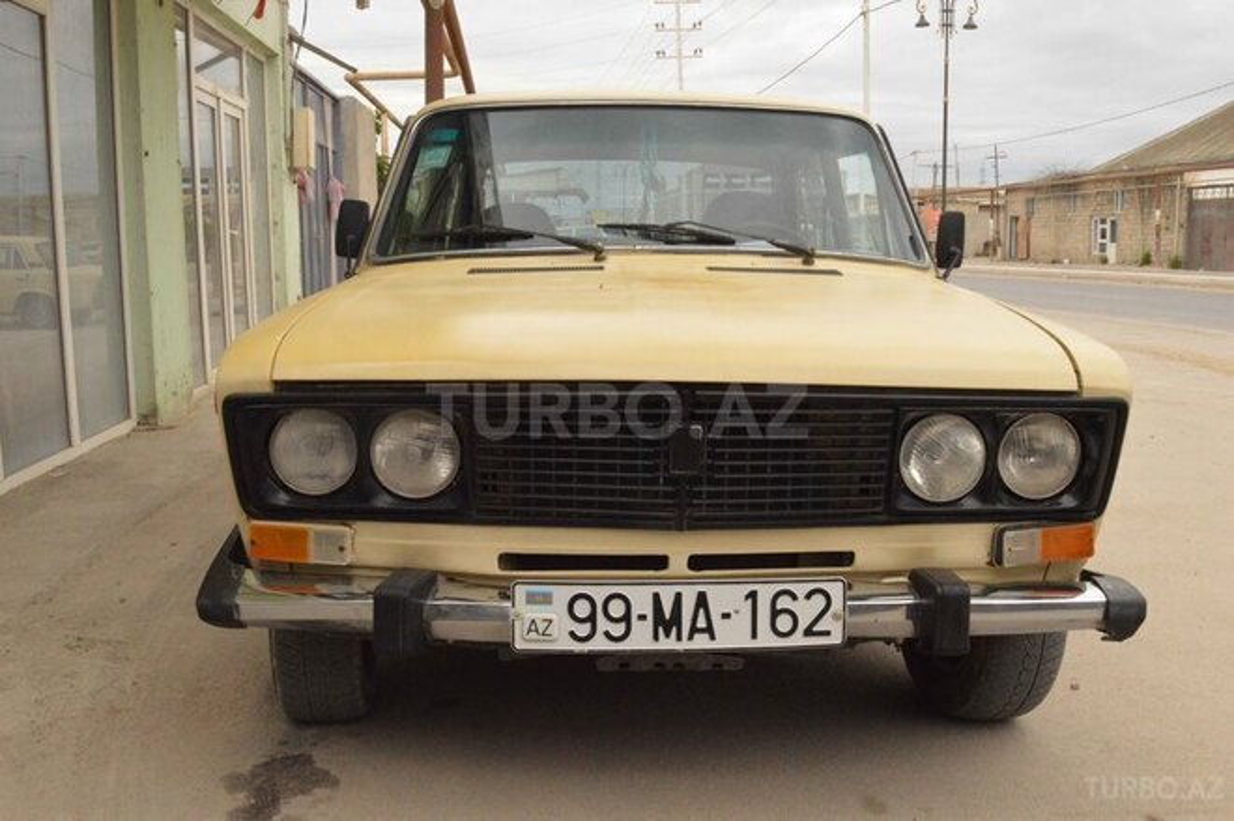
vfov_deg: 39.9
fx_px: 1130
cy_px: 410
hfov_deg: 57.3
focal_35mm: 33
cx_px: 617
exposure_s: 1/1250
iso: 3200
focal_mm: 22
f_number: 18
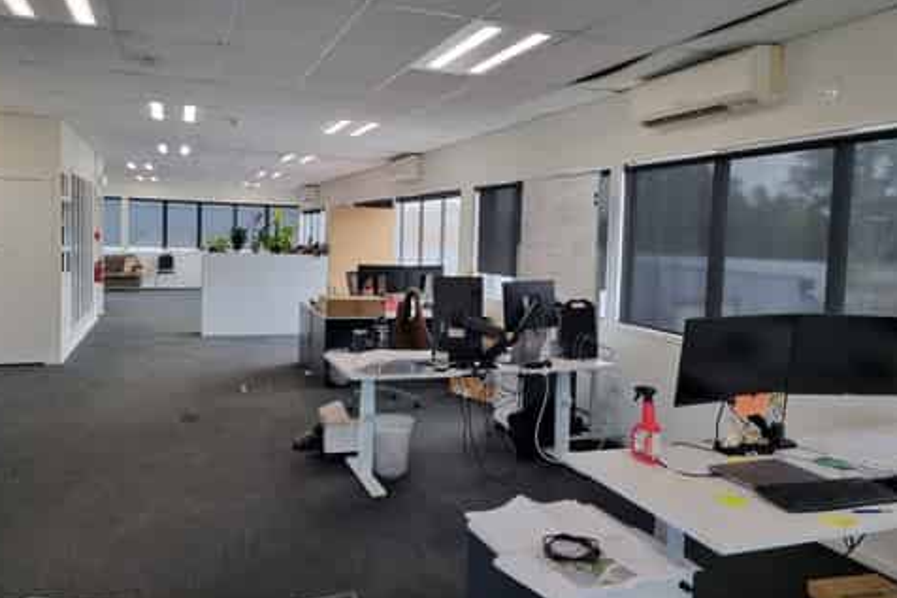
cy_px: 273
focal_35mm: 28
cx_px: 438
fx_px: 697
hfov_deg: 65.5
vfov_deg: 46.3
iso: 100
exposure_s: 1/100
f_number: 1.8
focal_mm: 5.4
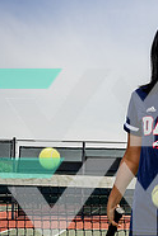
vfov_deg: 24.8
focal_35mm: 80
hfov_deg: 16.5
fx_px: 527
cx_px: 176
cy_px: 198
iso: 100
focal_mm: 33
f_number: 8
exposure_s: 1/250
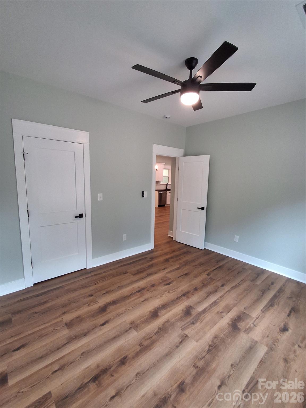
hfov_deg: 78.1
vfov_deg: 94.5
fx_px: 189
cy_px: 204
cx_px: 153
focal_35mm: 16
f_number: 2.2
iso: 160
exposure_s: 1/40
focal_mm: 1.64
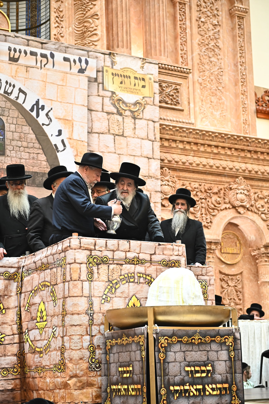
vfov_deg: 28.9
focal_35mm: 70
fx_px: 785
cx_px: 134
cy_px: 202
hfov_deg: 19.4
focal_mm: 70
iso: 2000
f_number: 3.2
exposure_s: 1/160
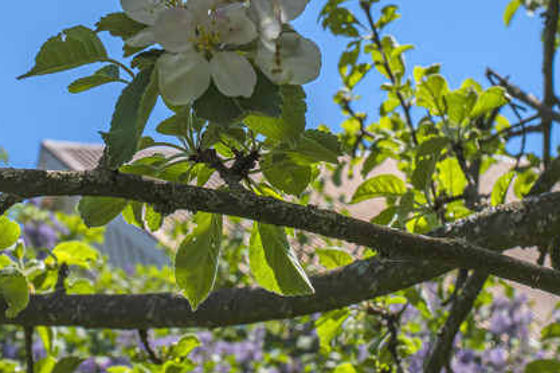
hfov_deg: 18.9
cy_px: 37
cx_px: 232
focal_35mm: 108
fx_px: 1680
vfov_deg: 12.6
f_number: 16
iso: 800
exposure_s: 1/640
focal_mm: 50
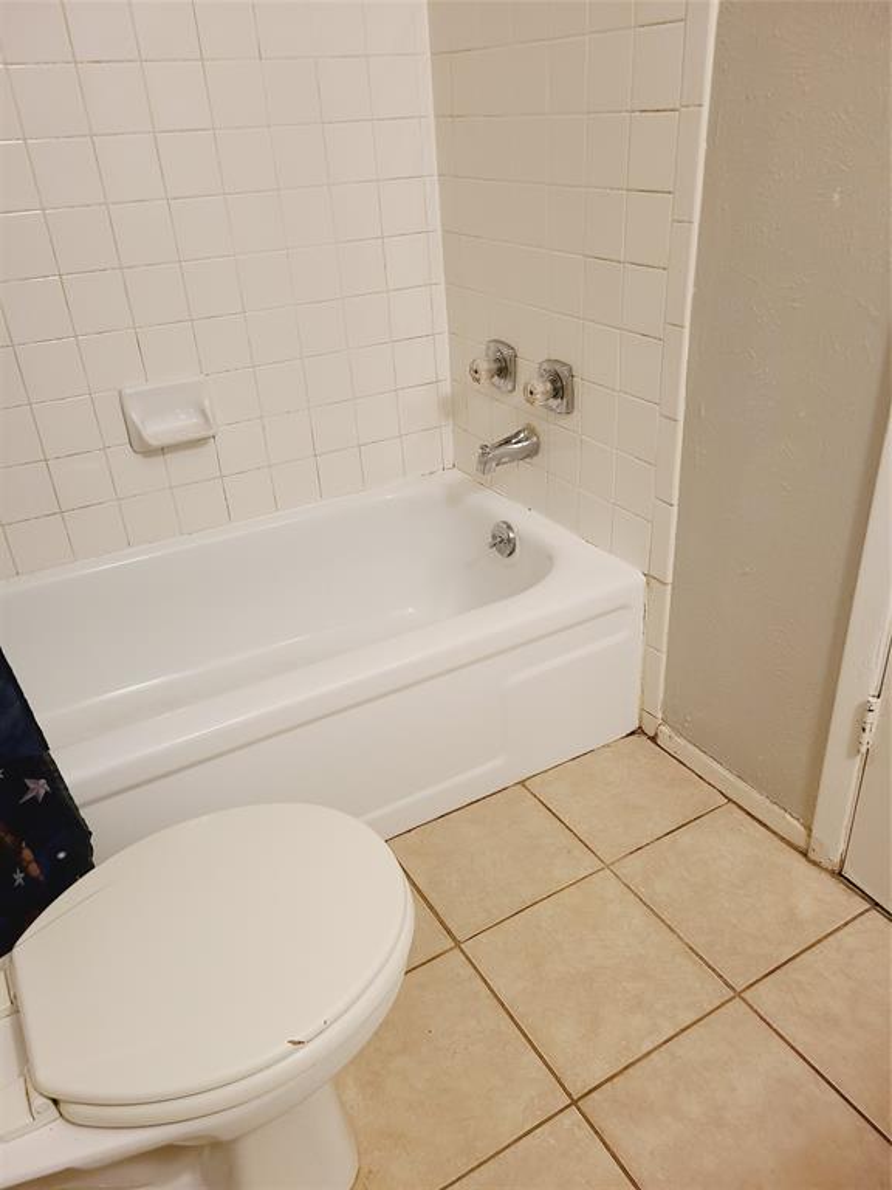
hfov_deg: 53.1
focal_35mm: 26
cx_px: 446
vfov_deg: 67.3
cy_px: 595
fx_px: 893
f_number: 1.8
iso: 640
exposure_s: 1/40
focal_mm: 5.4
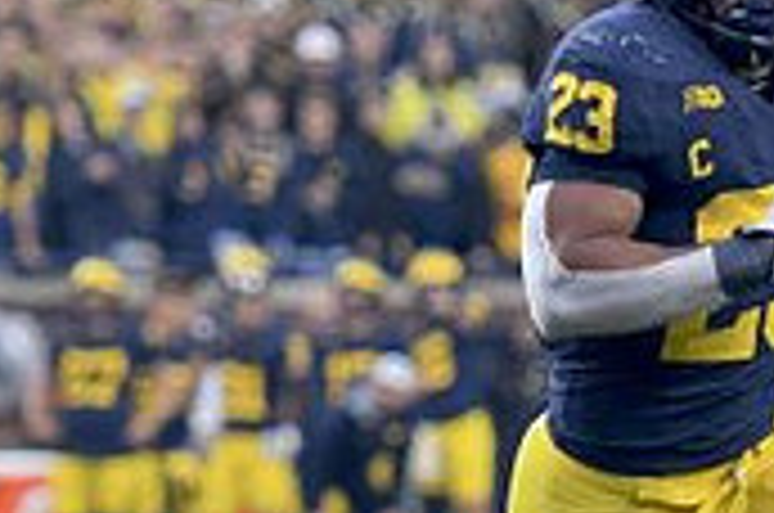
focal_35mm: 618
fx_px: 13262
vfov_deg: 2.2
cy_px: 333
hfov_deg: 3.3
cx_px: 720
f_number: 2.8
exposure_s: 1/1000
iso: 1000
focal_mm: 122
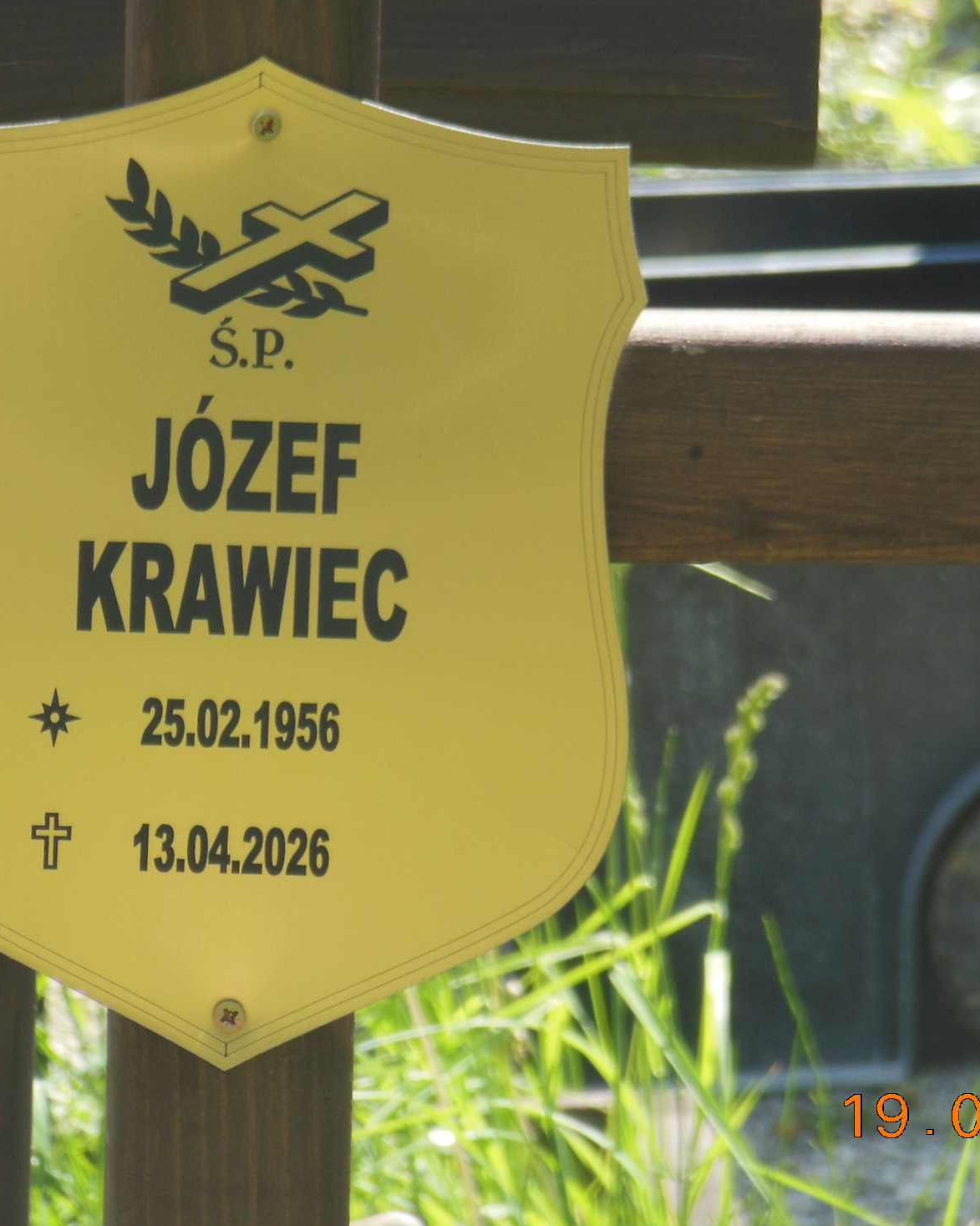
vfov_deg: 5.1
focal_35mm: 378
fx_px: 13709
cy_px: 544
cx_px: 338
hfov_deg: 4.1
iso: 125
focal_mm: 45
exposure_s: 1/160
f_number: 5.8
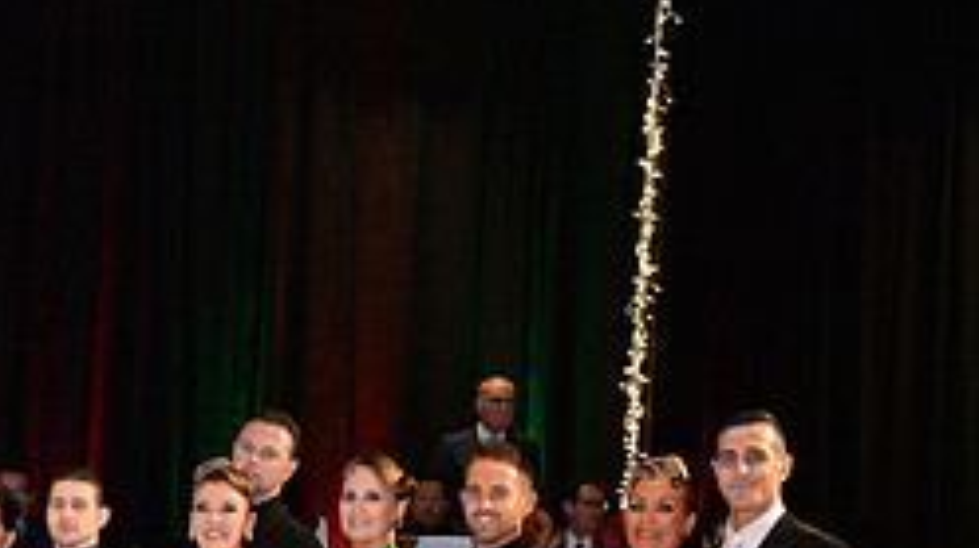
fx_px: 2412
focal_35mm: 93
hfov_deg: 21.8
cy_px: 735
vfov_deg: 12.5
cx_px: -79
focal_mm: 38
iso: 2500
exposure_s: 1/250
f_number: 4.5
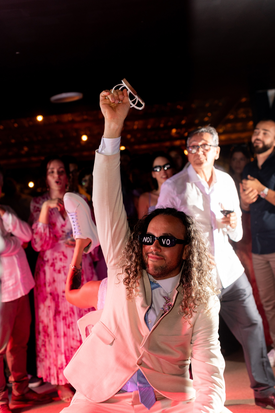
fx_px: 574
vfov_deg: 39.6
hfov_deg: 27.0
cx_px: 138
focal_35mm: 50
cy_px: 206
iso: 1000
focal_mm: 50
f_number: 2.5
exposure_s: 1/200
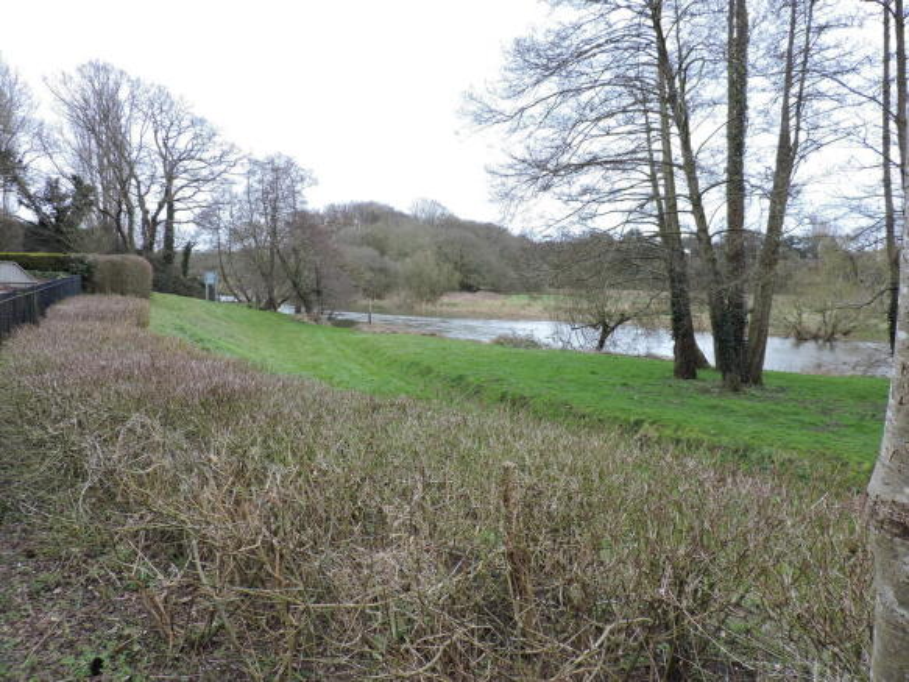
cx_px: 454
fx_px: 630
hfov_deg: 71.6
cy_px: 341
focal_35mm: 24
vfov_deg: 56.8
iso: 100
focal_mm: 4.3
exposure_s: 1/160
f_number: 3
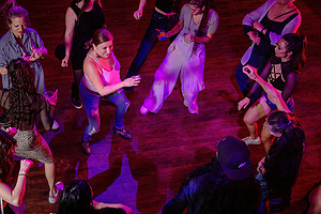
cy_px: 136
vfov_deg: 24.1
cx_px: 116
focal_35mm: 56
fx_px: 499
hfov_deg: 35.4
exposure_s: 1/80
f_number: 3.2
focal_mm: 29
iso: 1000
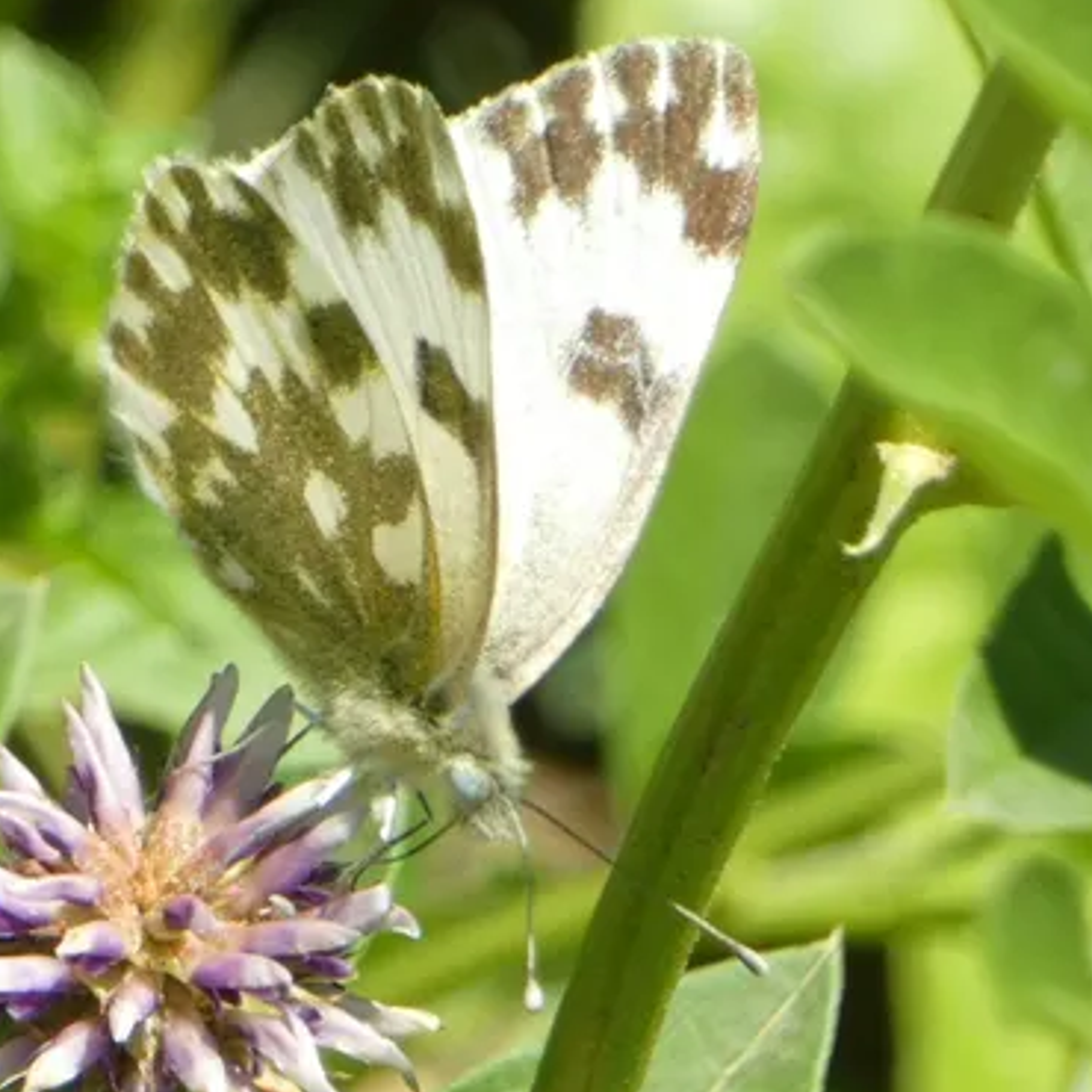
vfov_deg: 2.4
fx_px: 26411
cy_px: 540
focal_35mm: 740
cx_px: 310
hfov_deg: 2.4
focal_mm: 86.7
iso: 100
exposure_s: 1/100
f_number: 5.6
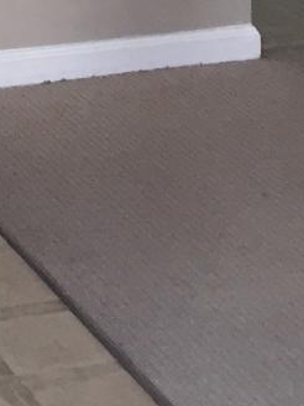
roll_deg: +1.2
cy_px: -584
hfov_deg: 8.2
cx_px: -189
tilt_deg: -0.2
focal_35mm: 177
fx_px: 2073
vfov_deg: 9.8
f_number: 2.2
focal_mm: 4.15
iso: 32
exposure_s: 1/30
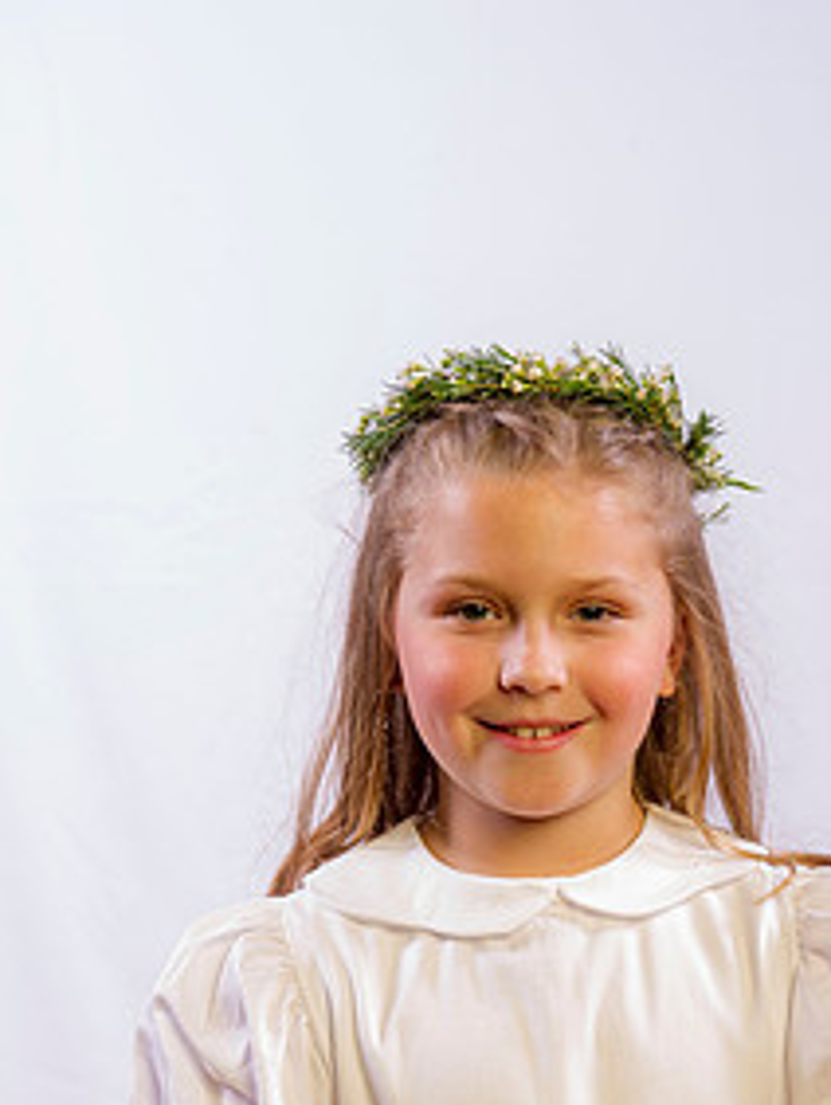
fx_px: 3036
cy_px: 878
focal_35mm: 95
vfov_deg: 20.4
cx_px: 551
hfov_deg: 15.6
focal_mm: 62
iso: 100
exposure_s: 1/200
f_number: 8
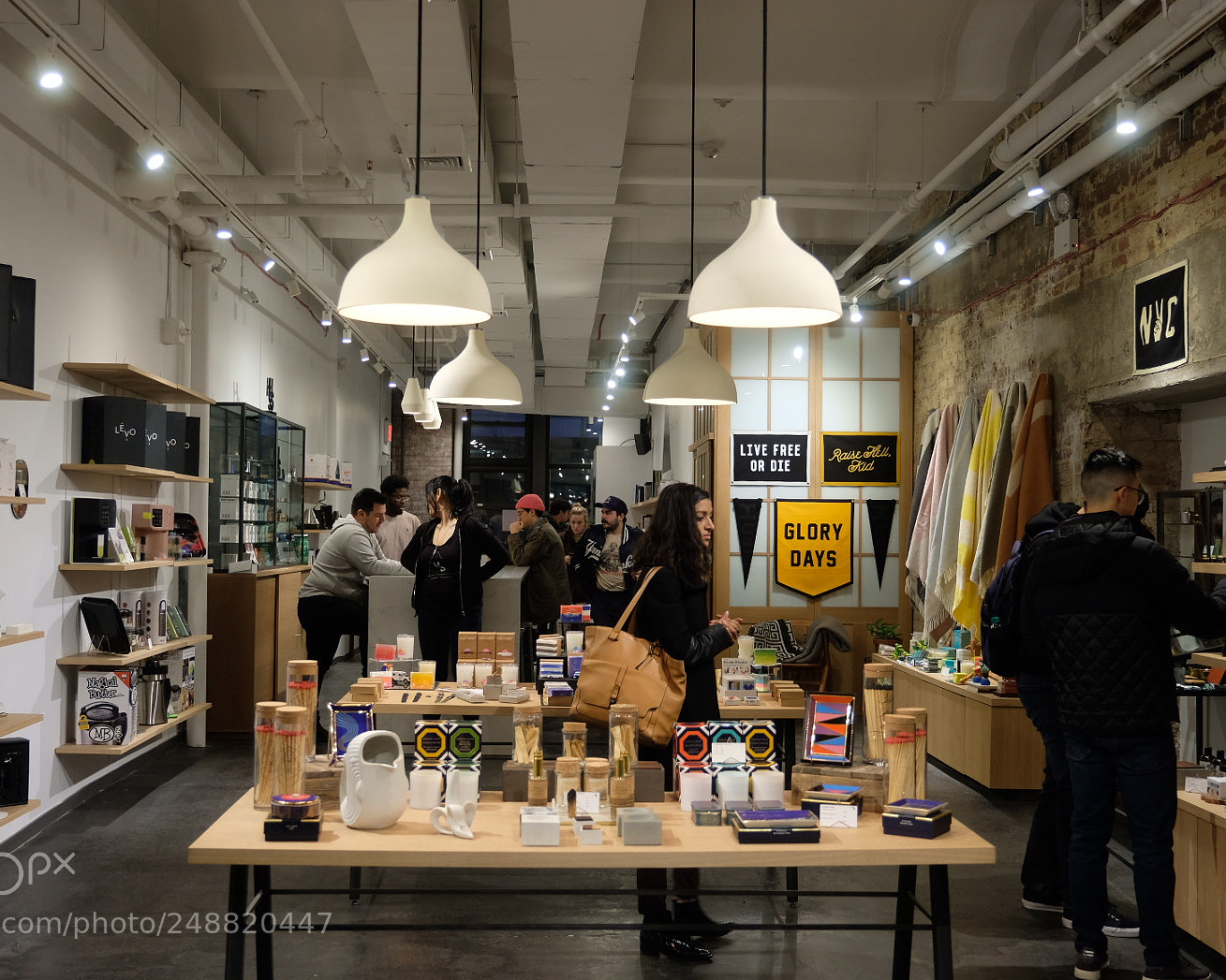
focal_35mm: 39
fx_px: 1415
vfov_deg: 38.2
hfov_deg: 46.8
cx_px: 592
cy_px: 497
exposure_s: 1/60
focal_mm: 22.7
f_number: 2.8
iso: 640
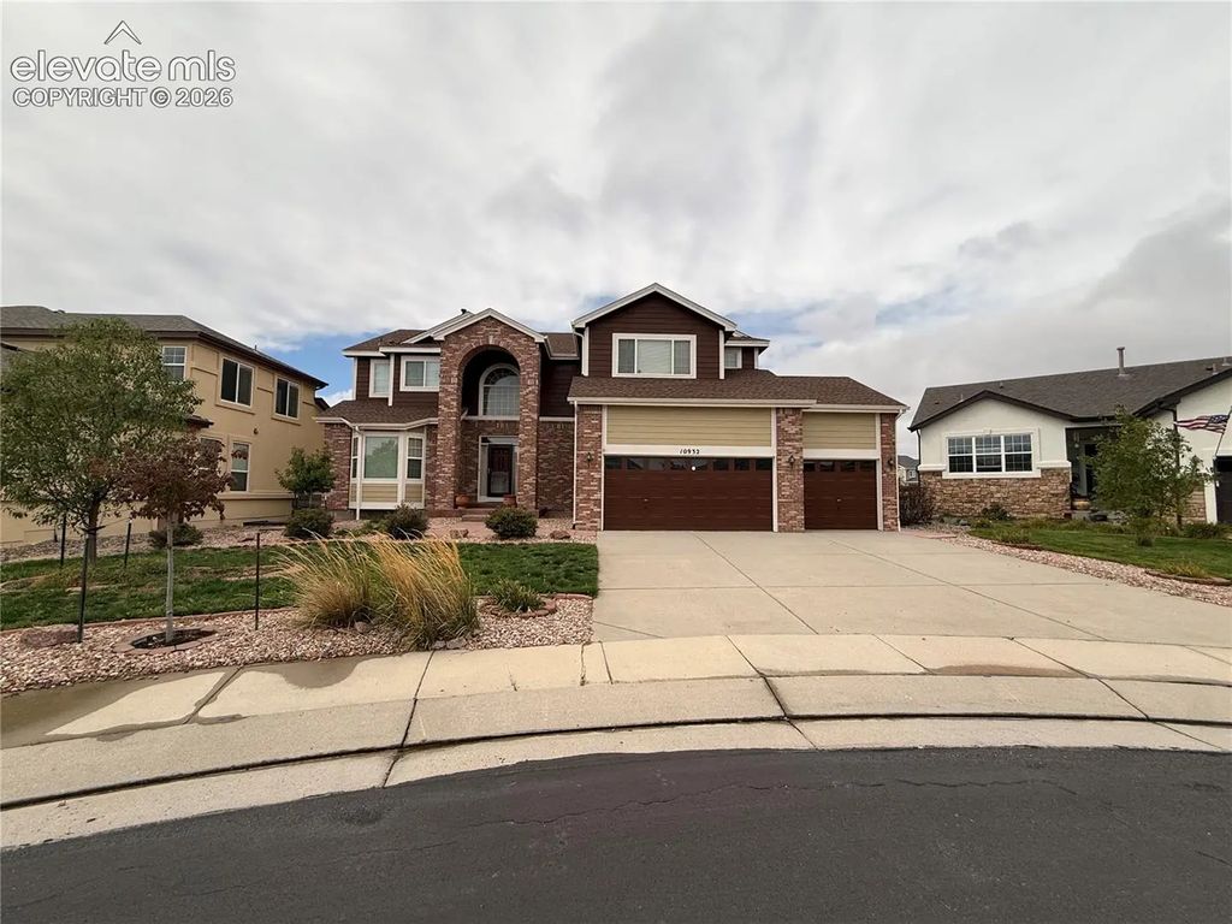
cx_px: 616
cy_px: 462
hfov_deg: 102.1
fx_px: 498
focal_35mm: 14
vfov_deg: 85.7
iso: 50
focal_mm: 2.22
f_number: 2.2
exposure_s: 1/2092
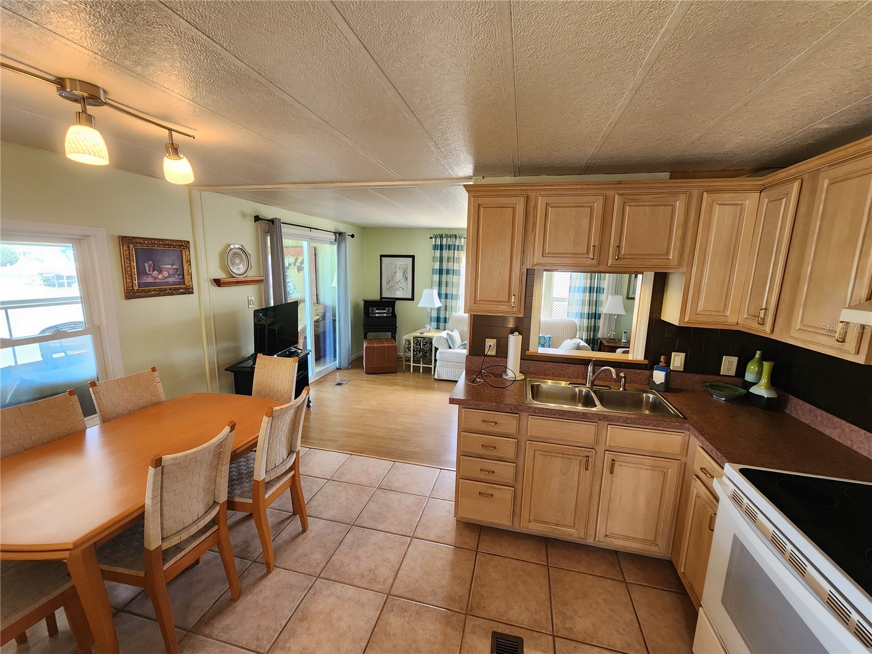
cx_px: 436
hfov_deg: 106.2
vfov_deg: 89.9
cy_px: 327
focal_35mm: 13
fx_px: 327
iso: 250
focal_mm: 2.2
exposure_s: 1/60
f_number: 2.2
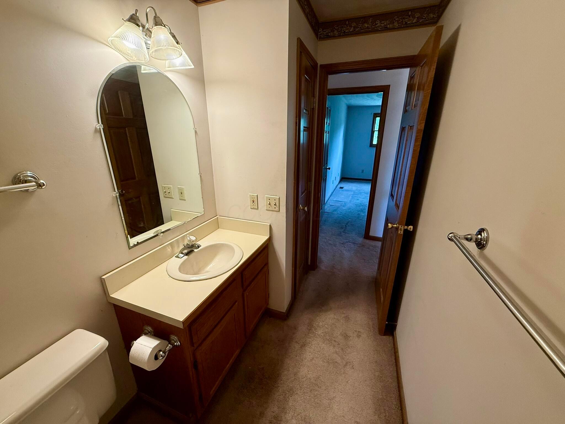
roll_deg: -0.6
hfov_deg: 102.1
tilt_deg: -19.7
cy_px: 212
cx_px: 282
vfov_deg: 85.7
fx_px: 229
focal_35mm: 14
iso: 200
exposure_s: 1/120
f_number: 2.2
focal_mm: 2.22
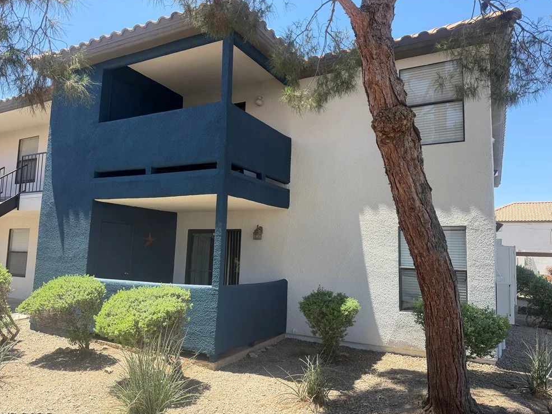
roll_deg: -2.1
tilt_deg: +6.2
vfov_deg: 54.9
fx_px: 399
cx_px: 278
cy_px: 210
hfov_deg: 69.4
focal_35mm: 25
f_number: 1.78
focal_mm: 6.76
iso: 100
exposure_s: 1/1618
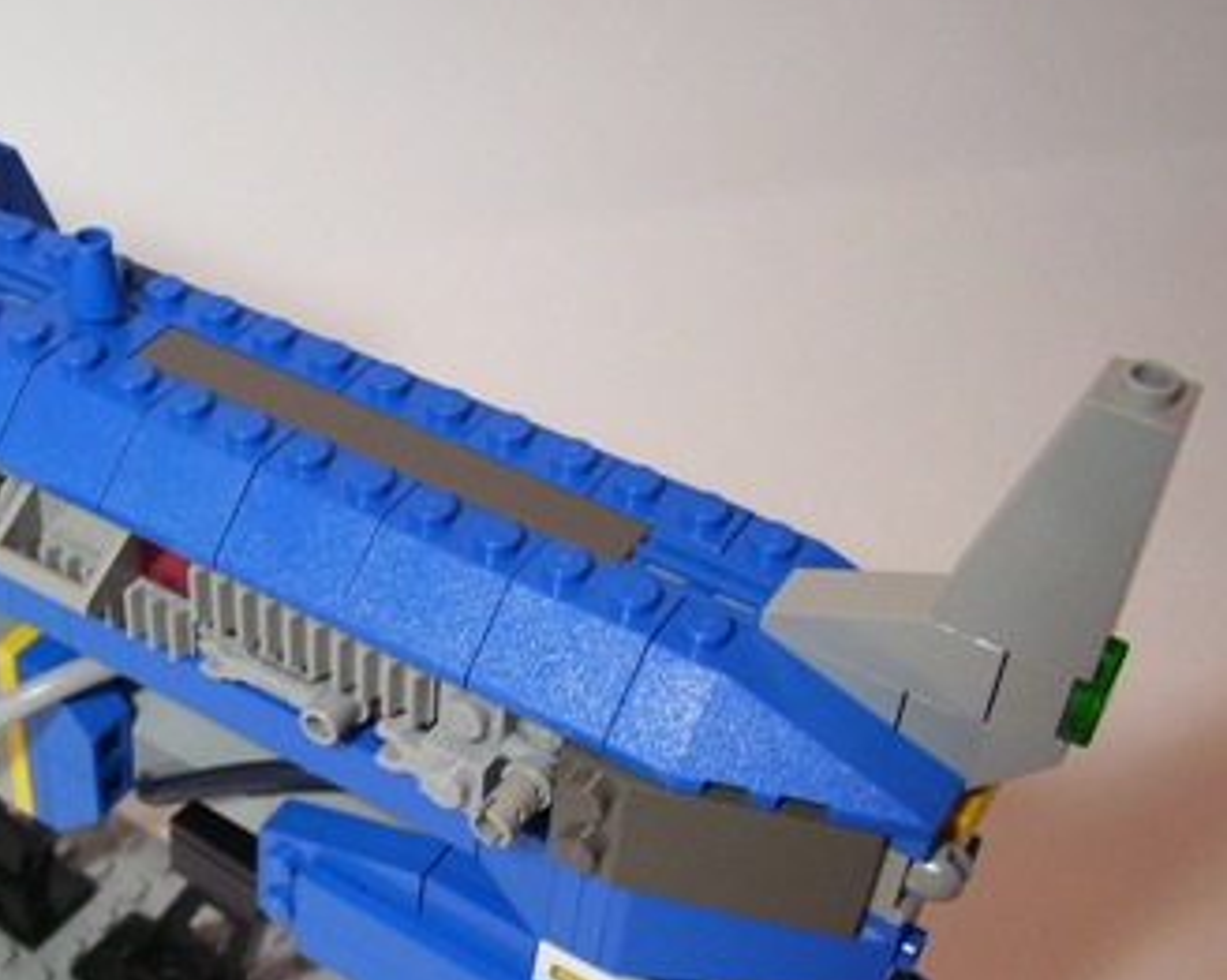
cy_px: 628
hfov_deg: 33.8
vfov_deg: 28.0
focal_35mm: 54
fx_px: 1960
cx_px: 256
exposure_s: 1/30
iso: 160
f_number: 2.7
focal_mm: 5.6
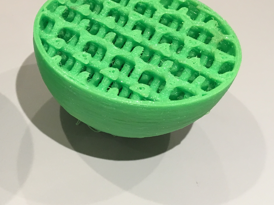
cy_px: 66
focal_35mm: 62
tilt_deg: -40.5
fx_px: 491
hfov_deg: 29.6
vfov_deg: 23.5
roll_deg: -1.1
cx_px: 15
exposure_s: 1/30
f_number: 2.2
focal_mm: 4.15
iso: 80
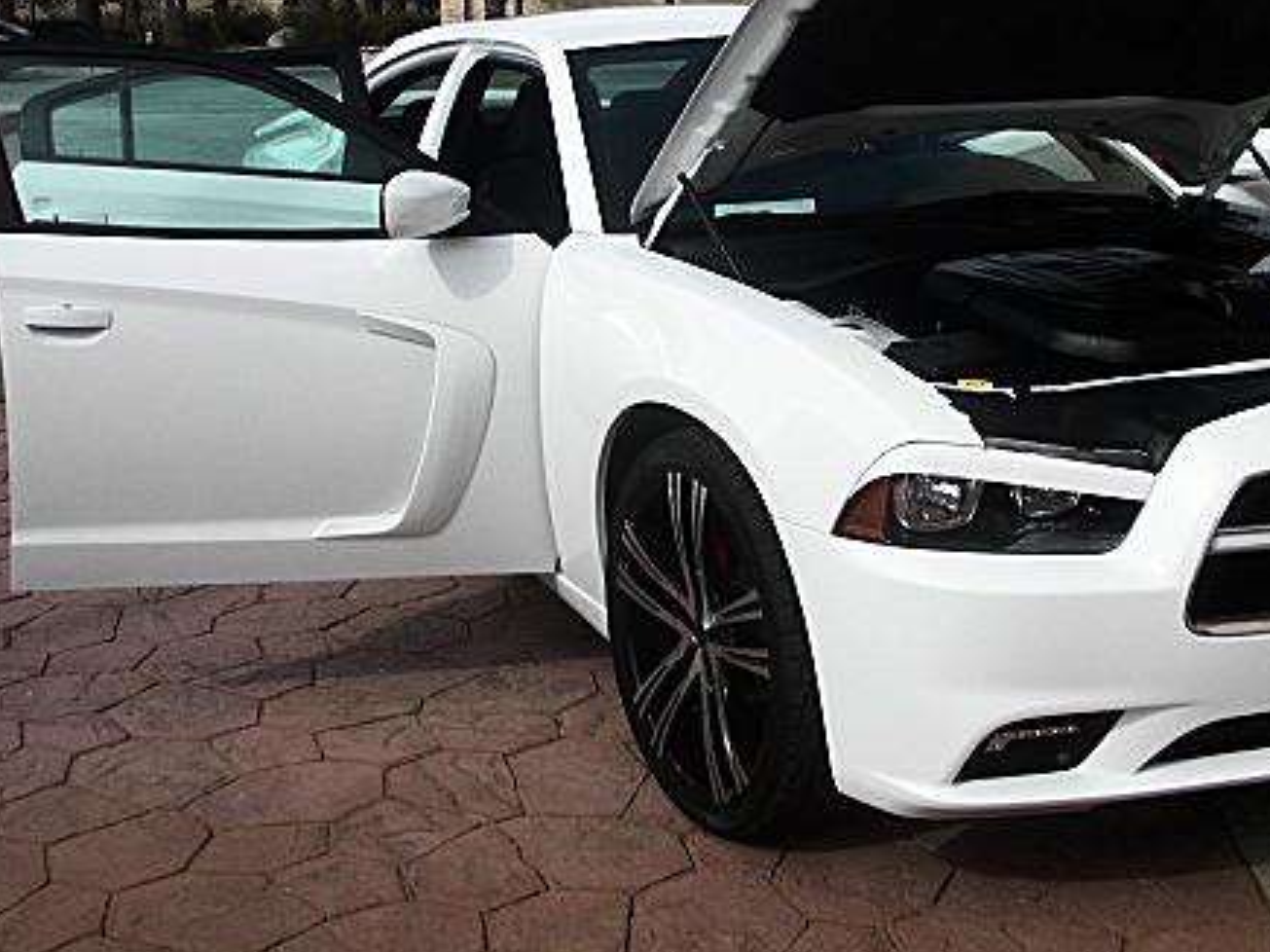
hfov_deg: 36.0
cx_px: 777
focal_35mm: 53
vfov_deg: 27.4
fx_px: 1944
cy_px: 321
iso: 50
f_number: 7.9
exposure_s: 1/125
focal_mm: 6.3
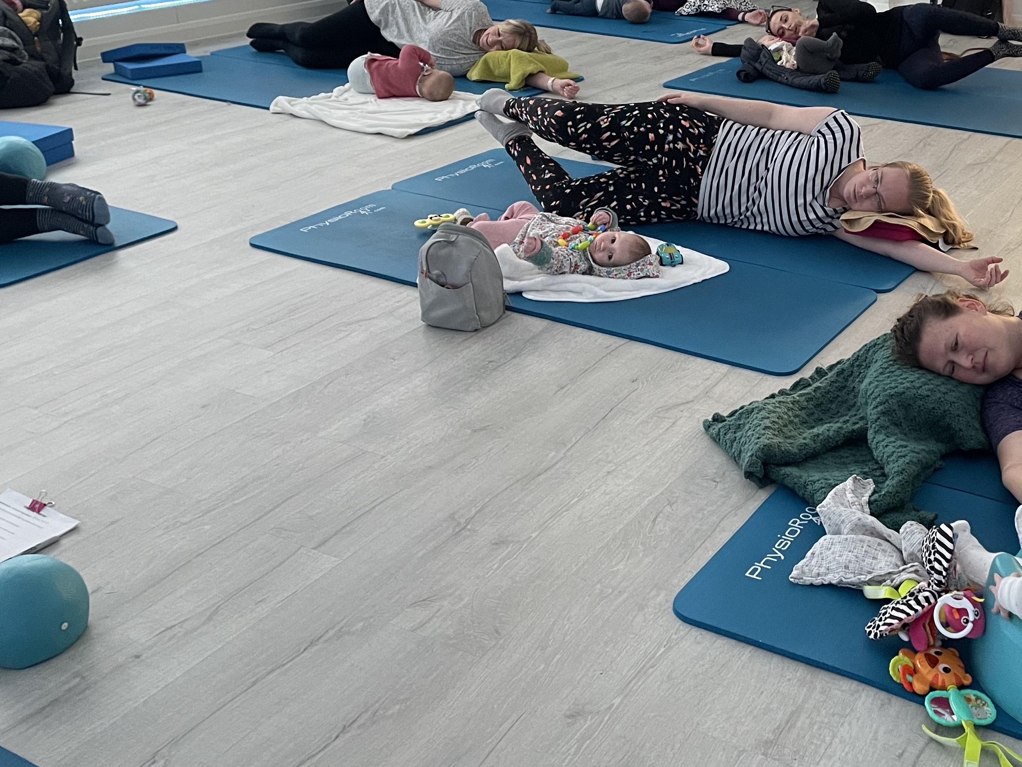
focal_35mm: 42
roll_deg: -0.9
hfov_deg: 43.6
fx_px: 1240
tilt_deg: -21.0
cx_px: 746
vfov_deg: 34.1
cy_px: 279
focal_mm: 4.2
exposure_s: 1/33
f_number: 1.6
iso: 400
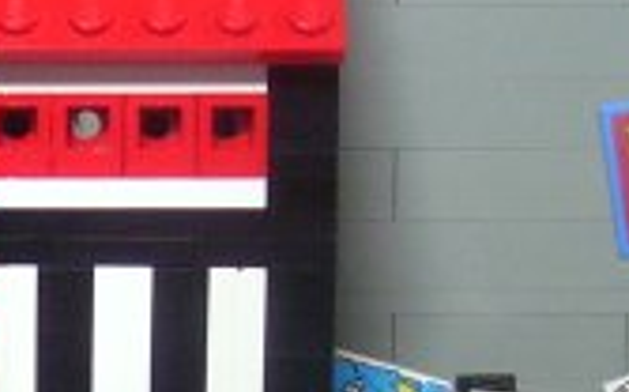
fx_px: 2928
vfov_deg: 7.6
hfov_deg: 12.1
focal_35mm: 171
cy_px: 524
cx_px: -53
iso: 160
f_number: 3
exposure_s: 1/20
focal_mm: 7
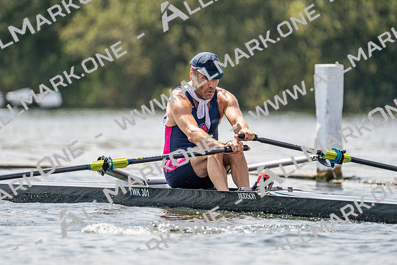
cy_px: 132
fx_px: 5901
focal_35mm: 535
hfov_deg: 3.9
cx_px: 198
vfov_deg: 2.6
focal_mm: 535
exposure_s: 1/1600
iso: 320
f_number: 6.3
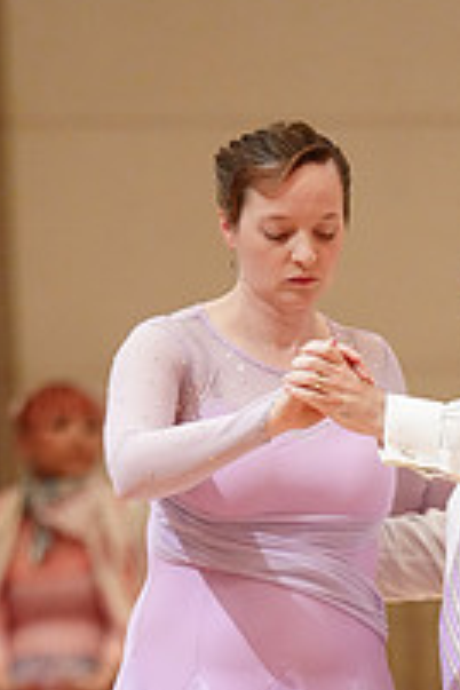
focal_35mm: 576
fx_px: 11039
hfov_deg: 2.4
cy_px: 862
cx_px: 572
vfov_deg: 3.6
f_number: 2.8
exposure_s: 1/320
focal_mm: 200
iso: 4000
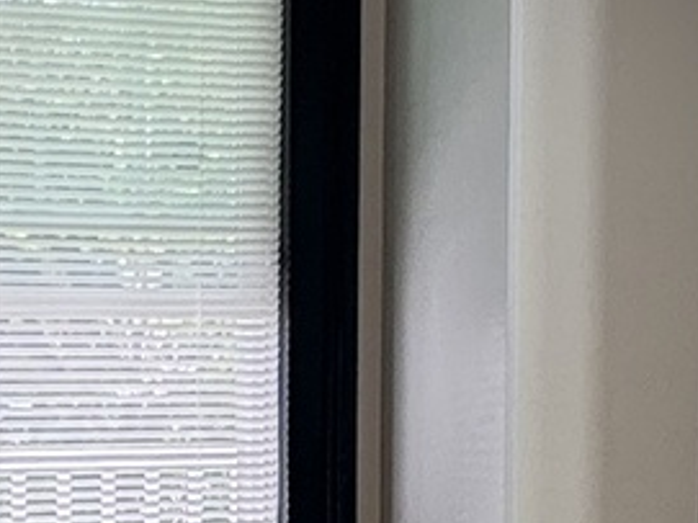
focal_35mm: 119
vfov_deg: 12.3
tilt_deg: -6.5
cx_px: 471
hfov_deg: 16.5
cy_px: 556
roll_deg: -0.5
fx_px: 2398
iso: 50
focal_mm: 2.22
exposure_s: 1/120
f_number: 2.2
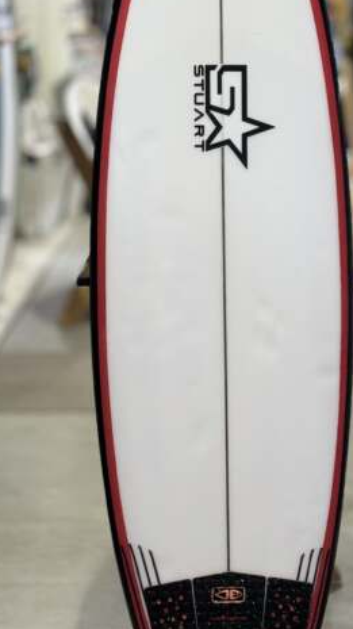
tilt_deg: -10.1
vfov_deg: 23.7
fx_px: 1500
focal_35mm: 90
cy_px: 266
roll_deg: -0.5
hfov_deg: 13.4
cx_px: 225
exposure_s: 1/100
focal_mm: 6.76
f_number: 1.78
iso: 64
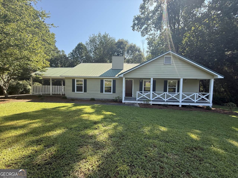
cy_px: 89
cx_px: 119
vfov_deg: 85.7
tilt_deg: -3.0
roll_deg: -1.6
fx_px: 96
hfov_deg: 102.1
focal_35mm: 14
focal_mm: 2.22
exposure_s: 1/439
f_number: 2.2
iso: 64
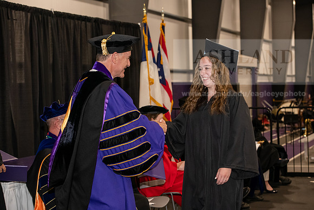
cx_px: 157
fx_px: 654
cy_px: 105
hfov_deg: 27.0
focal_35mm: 75
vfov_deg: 18.2
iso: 2500
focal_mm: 75
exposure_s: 1/200
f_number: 5
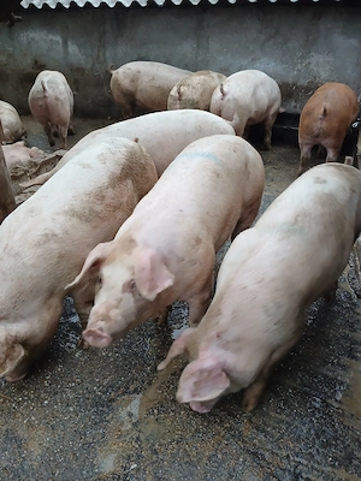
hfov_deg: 53.1
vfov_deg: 67.3
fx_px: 362
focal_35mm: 26
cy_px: 240
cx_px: 180
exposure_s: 1/33.3
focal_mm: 3.98
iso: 250
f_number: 1.8
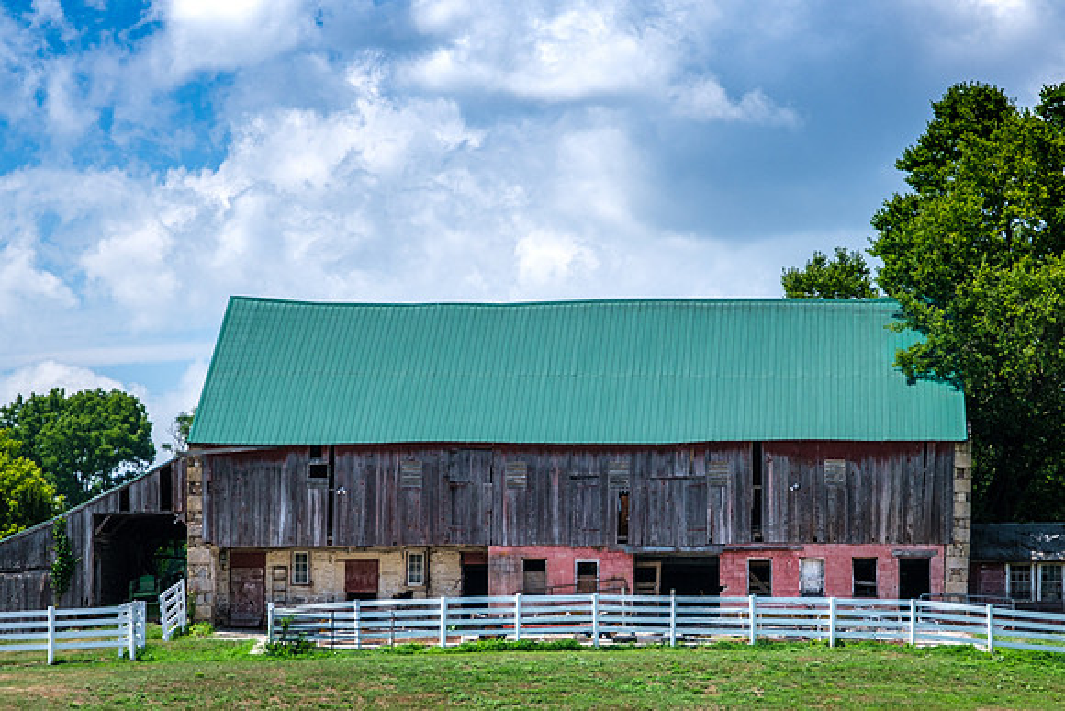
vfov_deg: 10.9
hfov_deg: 16.2
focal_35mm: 126
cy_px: 454
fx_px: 3734
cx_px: 605
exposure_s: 1/160
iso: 200
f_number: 8
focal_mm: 65.2
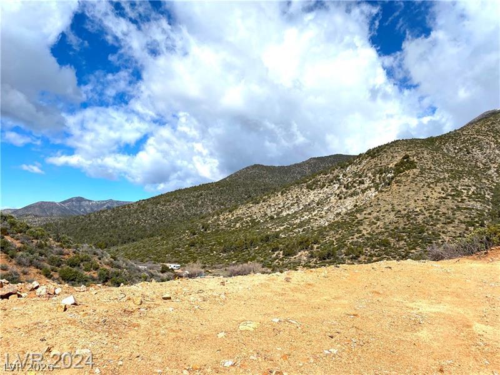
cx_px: 250
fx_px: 376
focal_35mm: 26
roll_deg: -1.3
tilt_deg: +6.6
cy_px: 188
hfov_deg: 67.3
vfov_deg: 53.1
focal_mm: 4.25
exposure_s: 1/6410
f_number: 1.8
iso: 32
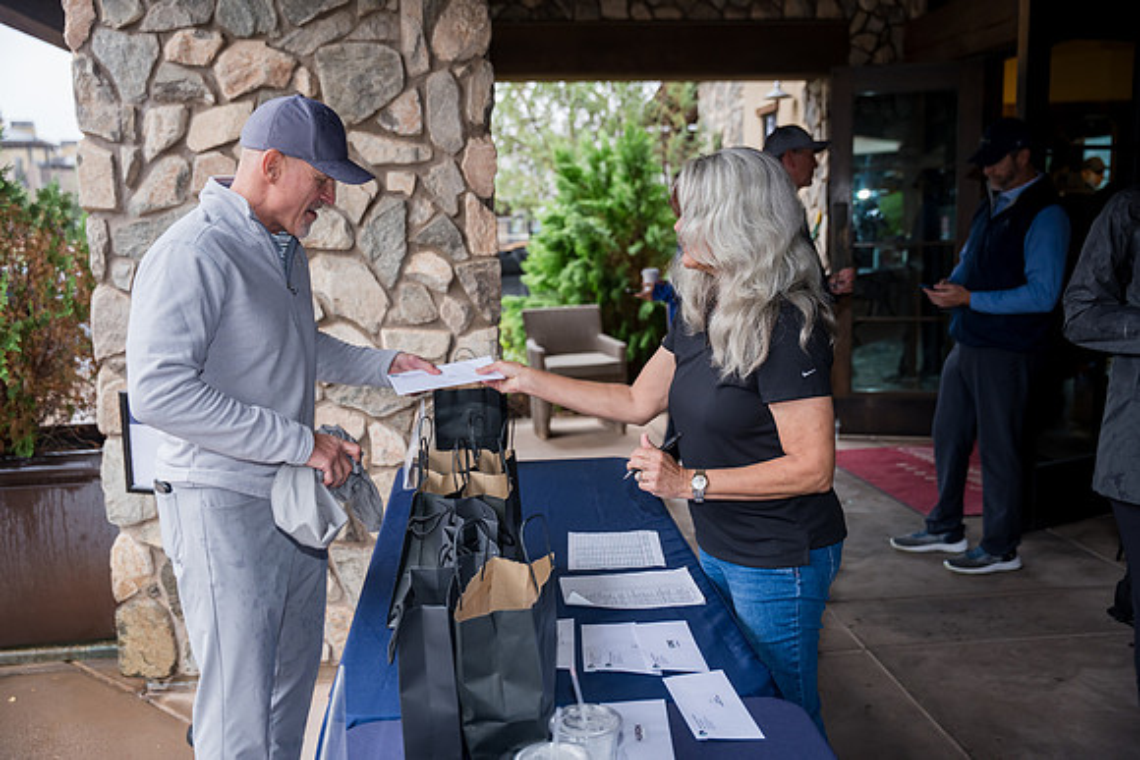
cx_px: 570
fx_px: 1140
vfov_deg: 36.9
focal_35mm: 36
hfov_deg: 53.1
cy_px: 380
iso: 500
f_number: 3.2
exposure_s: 1/160
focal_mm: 36
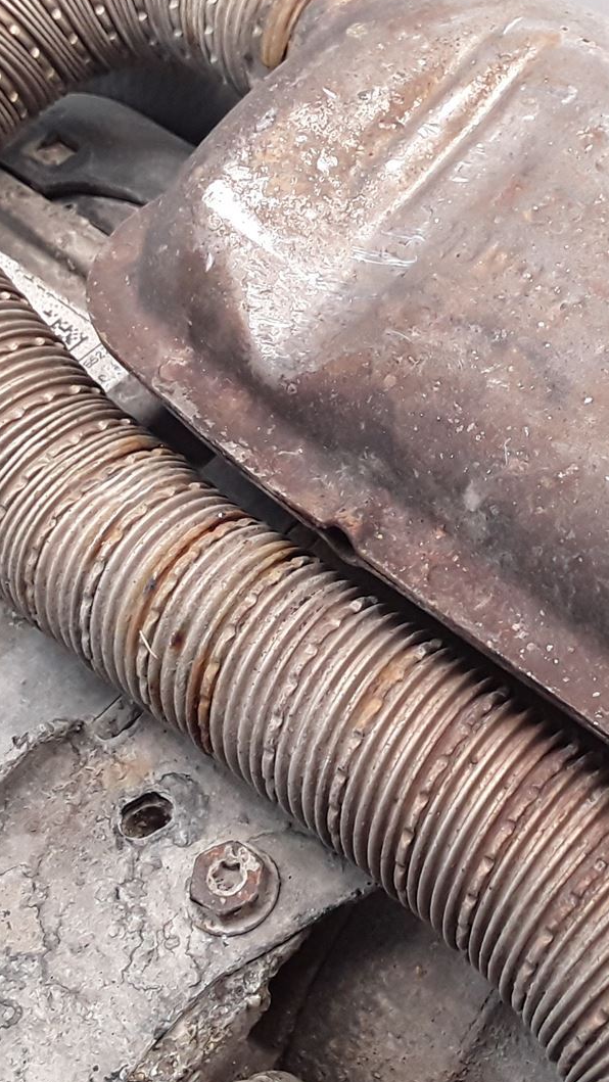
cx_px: 486
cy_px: 491
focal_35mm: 59
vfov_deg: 35.4
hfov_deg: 20.2
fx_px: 1693
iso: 100
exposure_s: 1/100
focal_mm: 2.91
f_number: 1.9
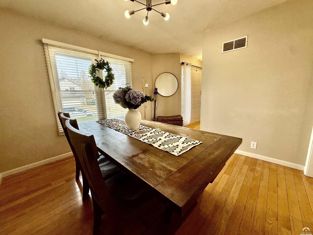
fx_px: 127
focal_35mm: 14
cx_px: 156
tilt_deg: -10.4
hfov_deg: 102.1
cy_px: 118
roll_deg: +2.1
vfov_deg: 85.7
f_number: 2.2
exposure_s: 1/210
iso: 50
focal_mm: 2.22
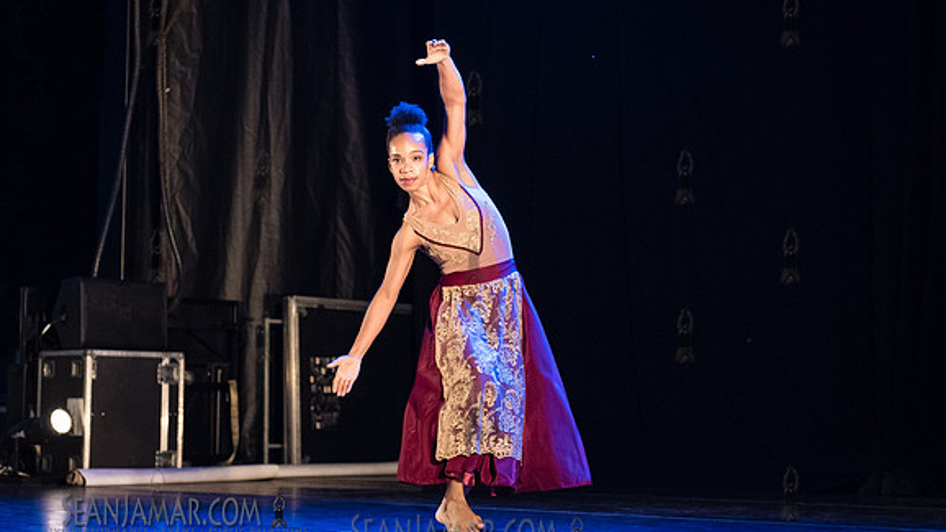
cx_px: 469
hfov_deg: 29.4
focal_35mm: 72
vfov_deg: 16.7
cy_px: 222
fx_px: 1806
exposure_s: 1/250
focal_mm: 62
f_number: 2.8
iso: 5000
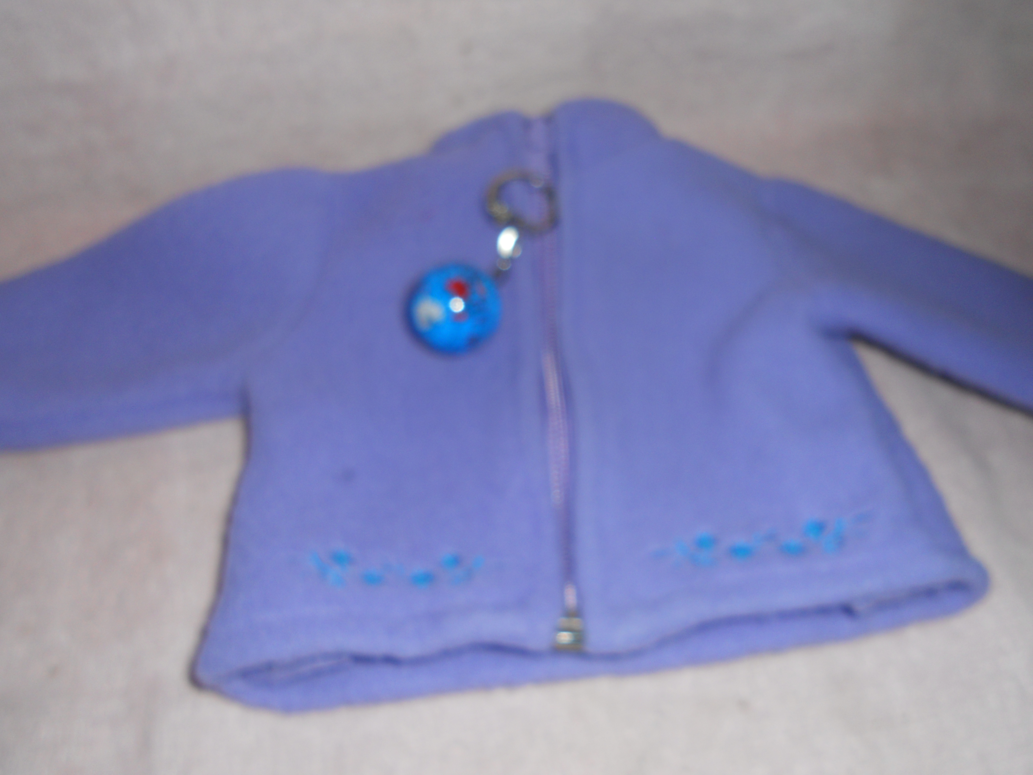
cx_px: 516
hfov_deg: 56.8
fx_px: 955
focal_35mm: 32
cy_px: 388
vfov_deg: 44.2
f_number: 8.8
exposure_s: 1/25
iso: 80
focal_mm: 5.8
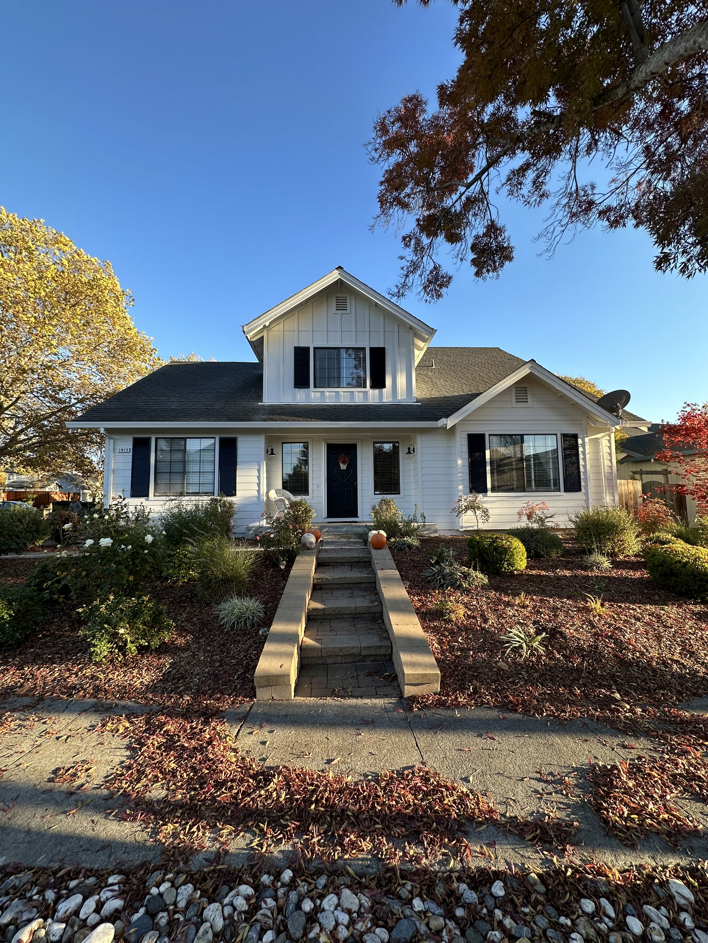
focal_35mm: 14
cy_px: 472
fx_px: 382
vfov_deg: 102.1
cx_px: 354
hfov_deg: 85.7
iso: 40
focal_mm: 2.22
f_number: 2.2
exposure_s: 1/305
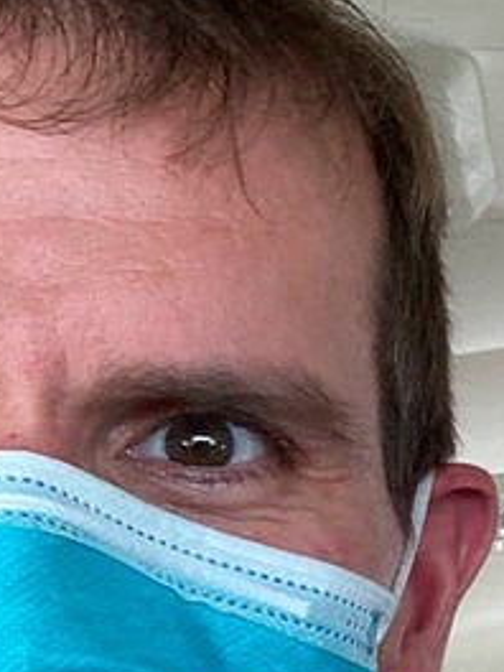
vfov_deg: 15.6
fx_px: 2407
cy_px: 667
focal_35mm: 124
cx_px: 979
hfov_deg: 11.0
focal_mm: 2.87
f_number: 2.2
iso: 80
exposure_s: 1/73
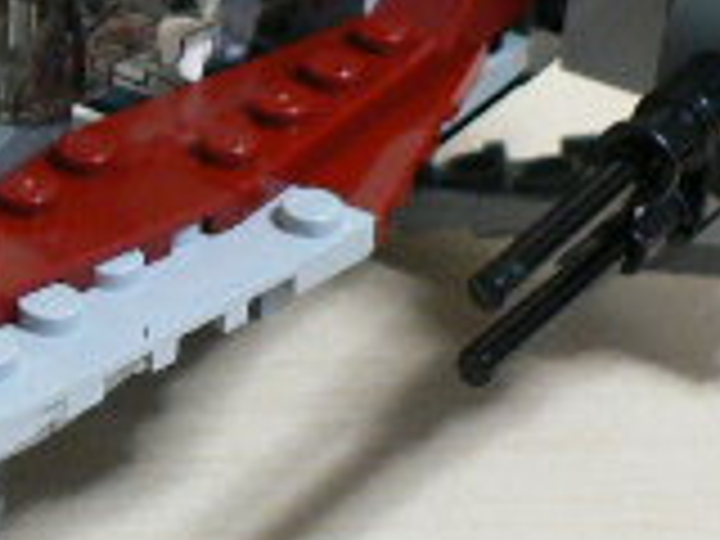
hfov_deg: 13.4
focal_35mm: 144
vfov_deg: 10.3
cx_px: -99
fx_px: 2995
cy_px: 135
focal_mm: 6
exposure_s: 1/15
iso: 200
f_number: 2.8
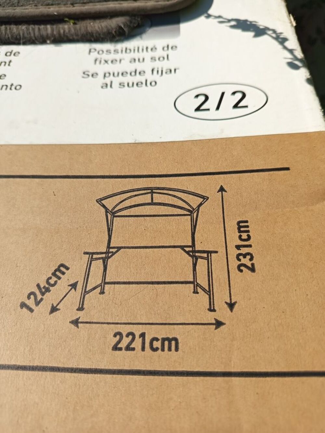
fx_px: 300
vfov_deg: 71.6
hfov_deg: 56.8
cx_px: 162
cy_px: 216
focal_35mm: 24
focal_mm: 5.24
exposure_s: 1/909
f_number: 1.7
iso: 50
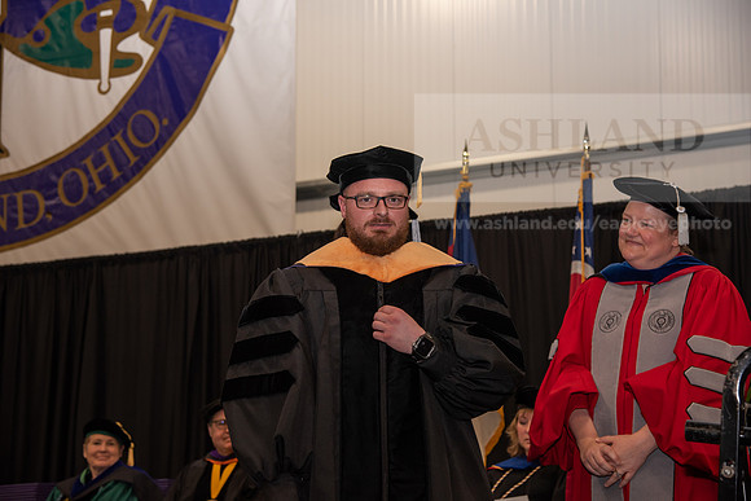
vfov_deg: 20.9
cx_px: 376
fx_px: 1356
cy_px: 250
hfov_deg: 31.0
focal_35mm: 65
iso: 800
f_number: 5
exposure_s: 1/125
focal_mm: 65
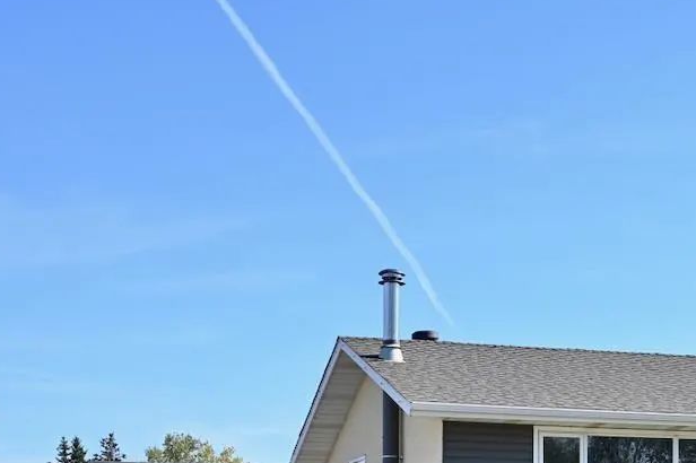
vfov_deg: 16.8
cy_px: 473
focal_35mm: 79
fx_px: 1526
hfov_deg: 25.0
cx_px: 604
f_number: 7.1
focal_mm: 38
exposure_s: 1/200
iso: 100
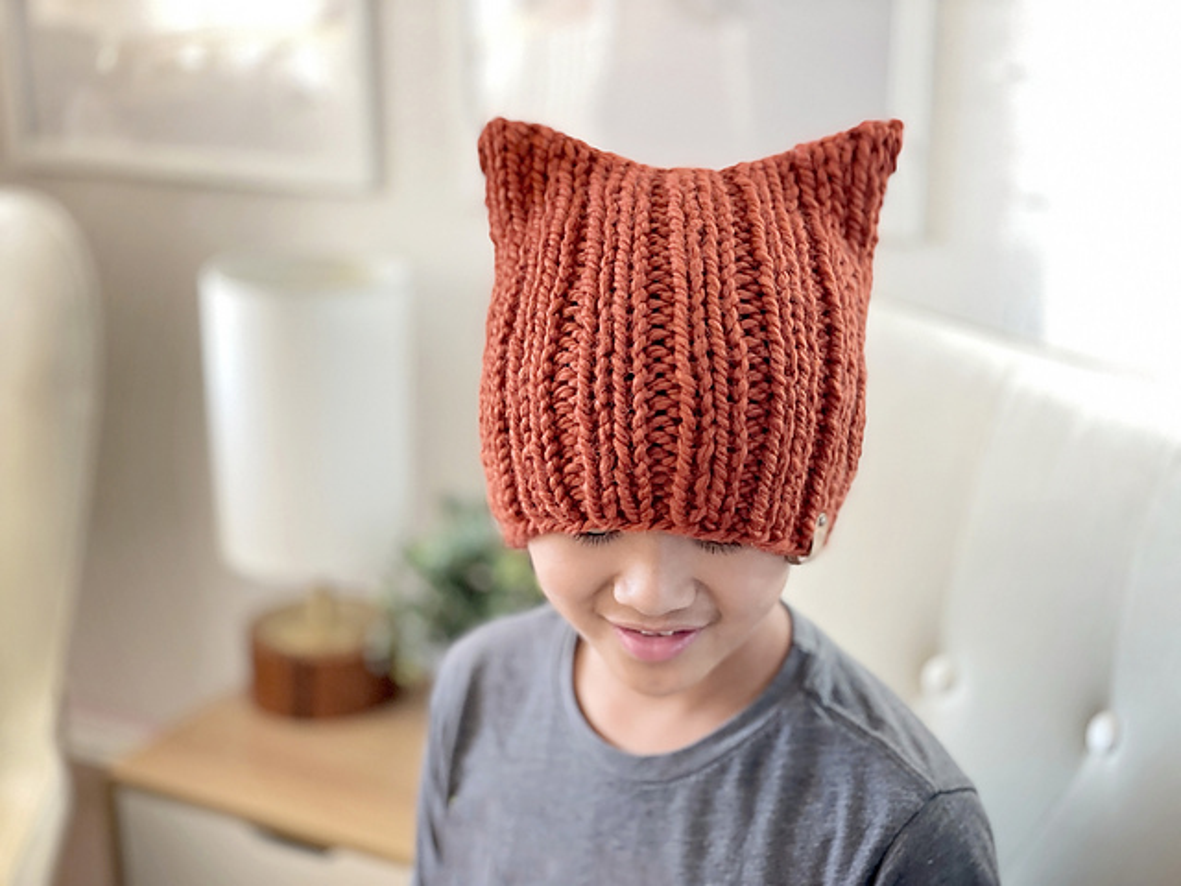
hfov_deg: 36.8
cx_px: 590
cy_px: 443
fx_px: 1774
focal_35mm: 52
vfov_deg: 28.0
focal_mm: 6
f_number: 2
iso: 250
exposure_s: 1/76
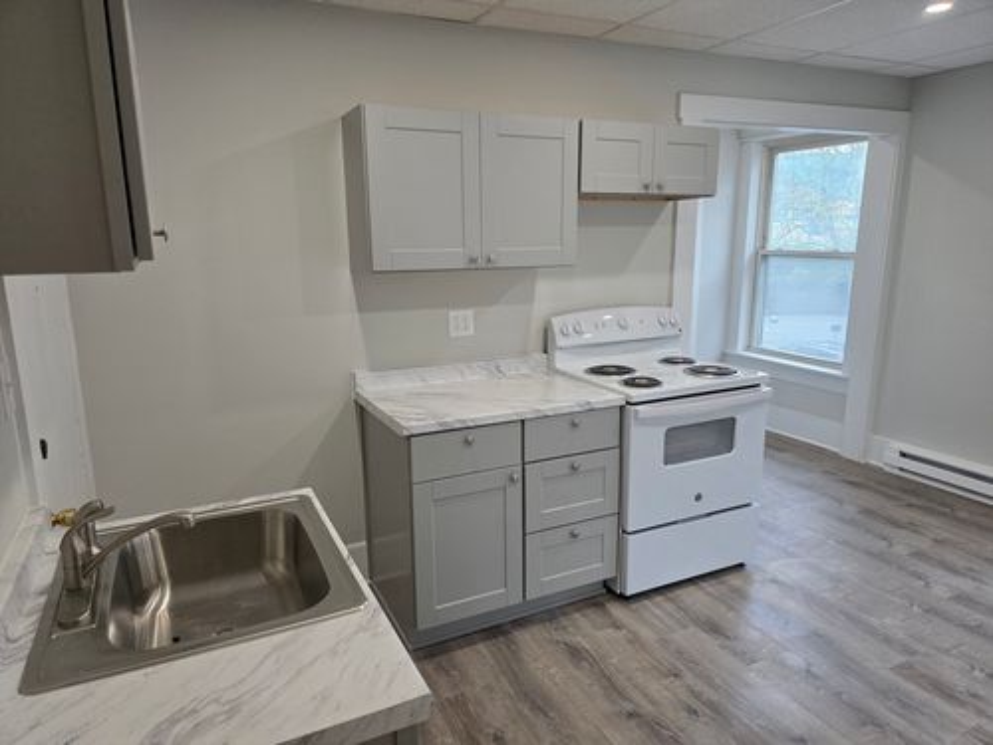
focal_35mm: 23
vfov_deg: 58.9
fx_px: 660
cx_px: 496
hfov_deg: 73.9
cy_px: 372
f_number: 1.7
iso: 200
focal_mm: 6.3
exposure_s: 1/180
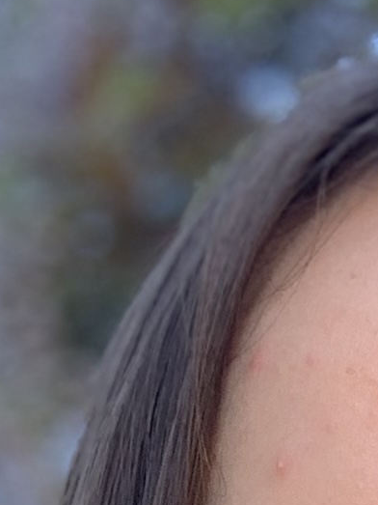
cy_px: 1276
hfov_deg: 7.7
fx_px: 2753
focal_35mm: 189
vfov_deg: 9.2
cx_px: 553
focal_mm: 2.87
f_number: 2.2
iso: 32
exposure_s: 1/121
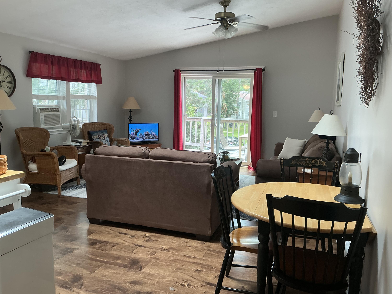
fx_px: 317
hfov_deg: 63.4
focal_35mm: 28
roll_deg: -0.4
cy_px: 147
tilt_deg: -8.6
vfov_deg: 49.7
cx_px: 196
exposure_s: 1/60
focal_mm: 3
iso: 50
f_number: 1.8
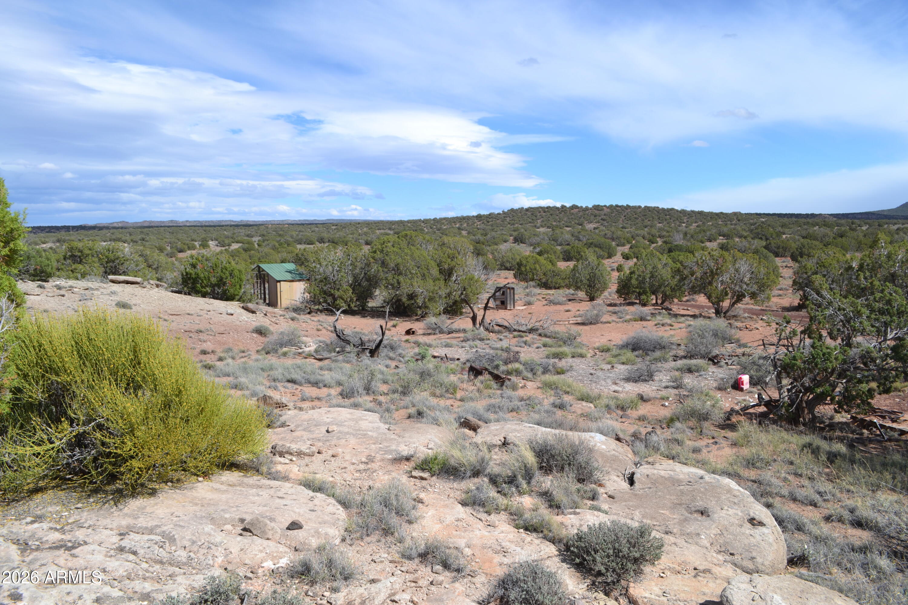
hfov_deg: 67.4
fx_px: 681
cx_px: 454
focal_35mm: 27
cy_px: 302
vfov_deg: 47.9
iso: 100
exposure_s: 1/250
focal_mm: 18
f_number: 8
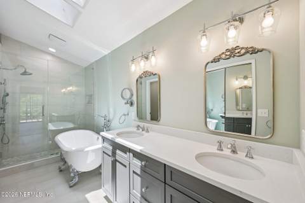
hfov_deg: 104.3
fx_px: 118
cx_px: 152
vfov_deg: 81.1
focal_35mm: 14
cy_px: 102
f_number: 8
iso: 100
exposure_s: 1/45
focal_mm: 14
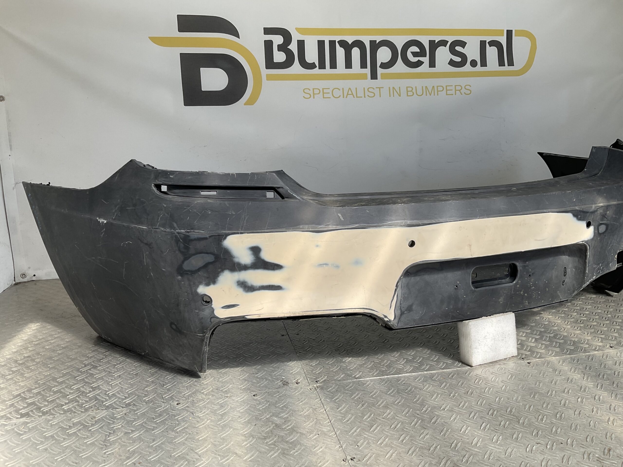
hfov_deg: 61.7
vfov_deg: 48.2
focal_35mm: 29
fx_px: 522
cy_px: 234
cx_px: 312
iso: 16
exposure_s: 1/666
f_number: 1.8
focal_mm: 3
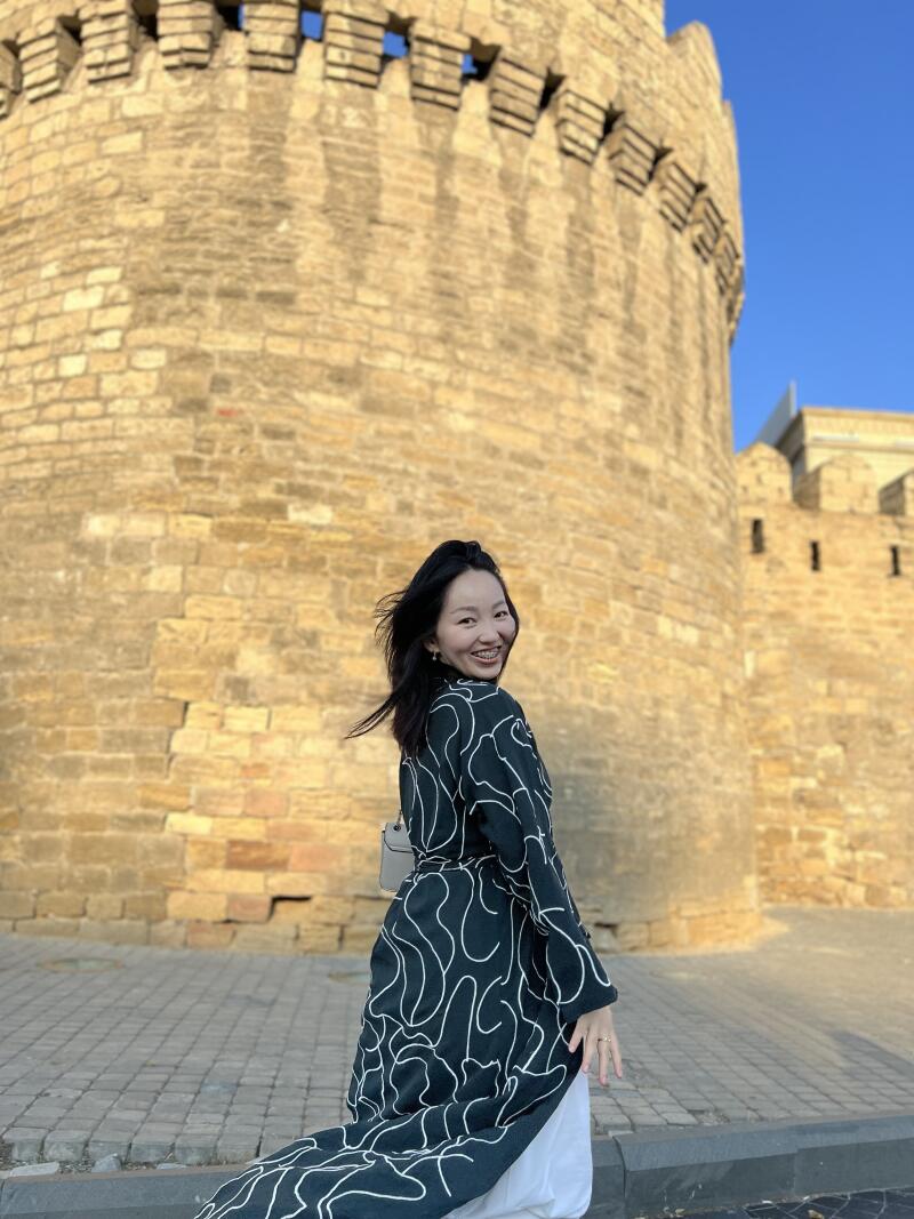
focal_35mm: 26
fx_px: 916
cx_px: 457
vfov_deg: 67.3
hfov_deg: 53.1
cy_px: 610
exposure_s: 1/2841
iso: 50
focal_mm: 5.7
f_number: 1.5
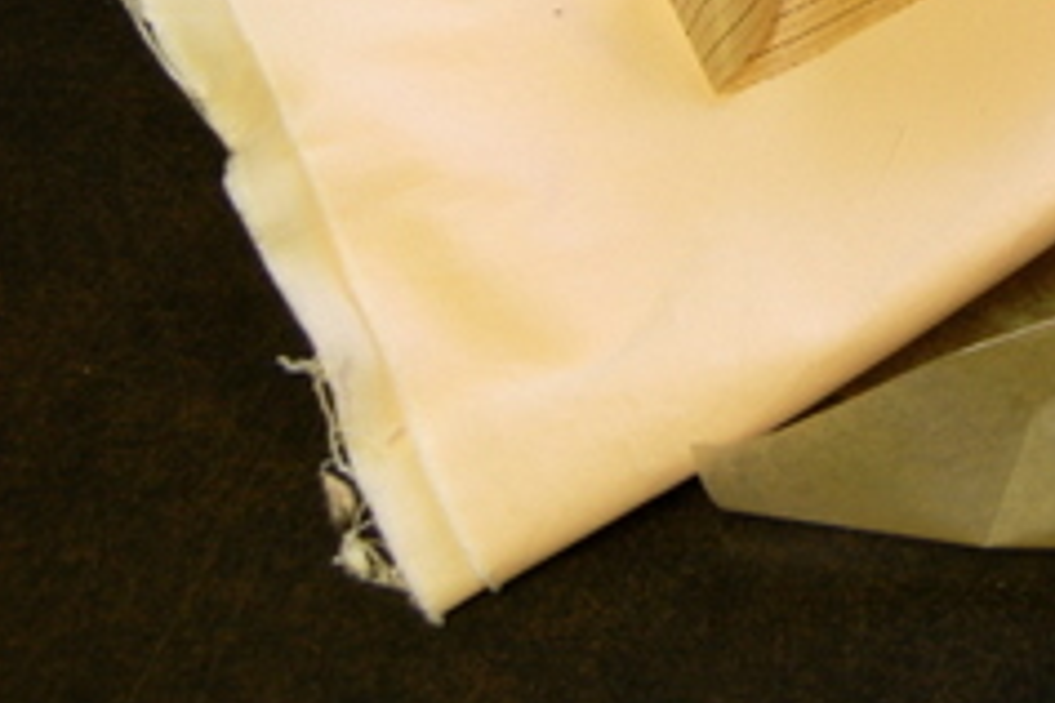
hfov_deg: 22.2
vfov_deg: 15.2
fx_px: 2557
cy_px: -100
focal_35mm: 87
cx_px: 1126
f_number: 4.5
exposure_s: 1/80
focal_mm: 23
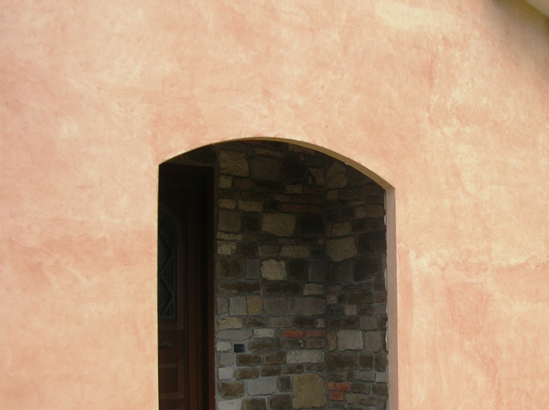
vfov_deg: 25.6
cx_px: 430
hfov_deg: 33.0
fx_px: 903
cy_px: 242
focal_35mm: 57
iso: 50
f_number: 2.8
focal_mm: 5.8
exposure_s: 1/436
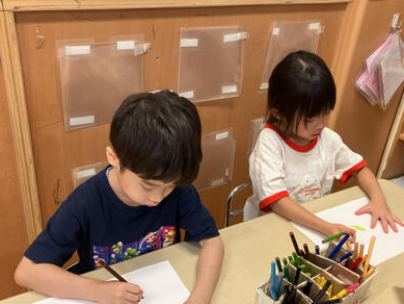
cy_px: 168
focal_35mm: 36
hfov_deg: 51.3
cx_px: 214
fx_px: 420
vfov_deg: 39.6
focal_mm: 3.99
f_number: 1.8
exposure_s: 1/50
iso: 100
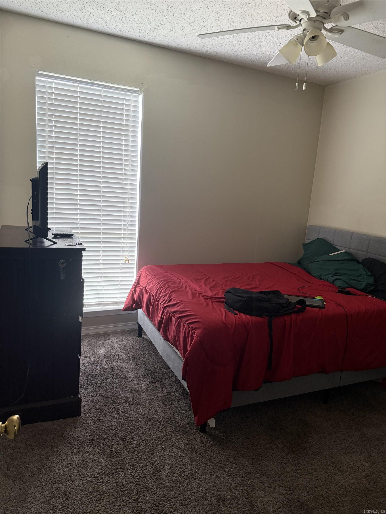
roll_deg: -3.9
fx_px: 357
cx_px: 193
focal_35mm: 24
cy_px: 257
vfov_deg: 71.6
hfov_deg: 56.8
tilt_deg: -11.5
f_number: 1.78
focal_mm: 6.76
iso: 320
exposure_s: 1/60
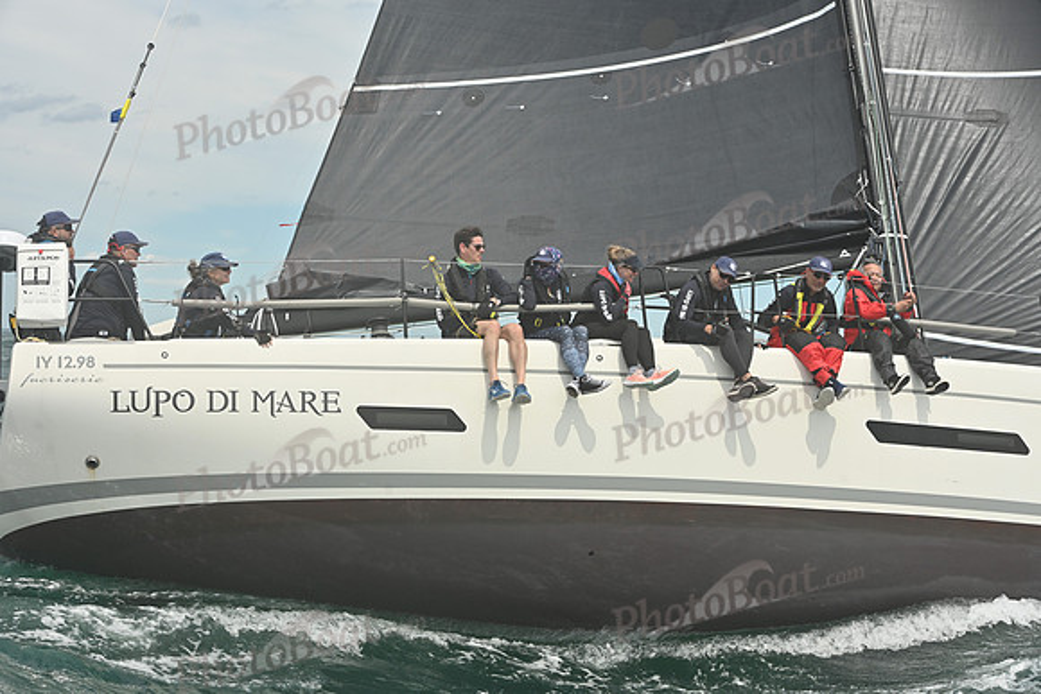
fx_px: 2025
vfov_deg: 19.5
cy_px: 347
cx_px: 520
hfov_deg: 28.8
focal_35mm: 70
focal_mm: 70
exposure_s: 1/1250
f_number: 8
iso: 320
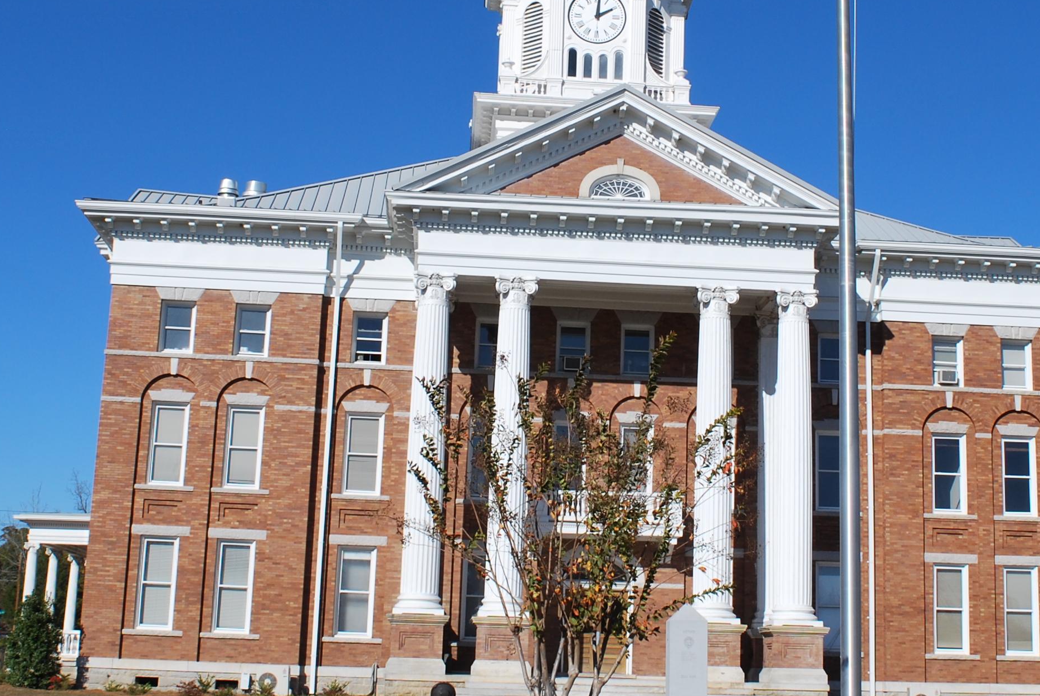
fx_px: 1620
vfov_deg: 24.2
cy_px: 251
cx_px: 590
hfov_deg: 35.5
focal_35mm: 56
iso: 100
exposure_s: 1/320
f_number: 9
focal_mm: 18
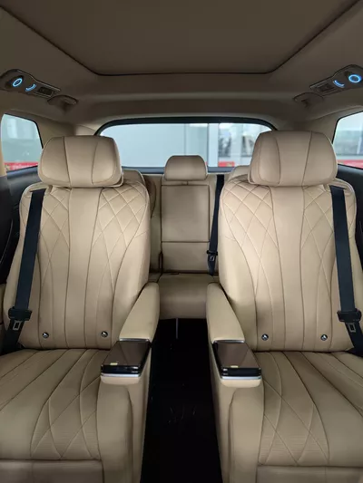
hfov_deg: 56.8
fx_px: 335
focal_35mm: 24
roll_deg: -0.3
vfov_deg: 71.6
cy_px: 242
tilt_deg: -15.8
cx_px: 182
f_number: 1.78
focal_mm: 6.76
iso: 640
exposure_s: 1/33
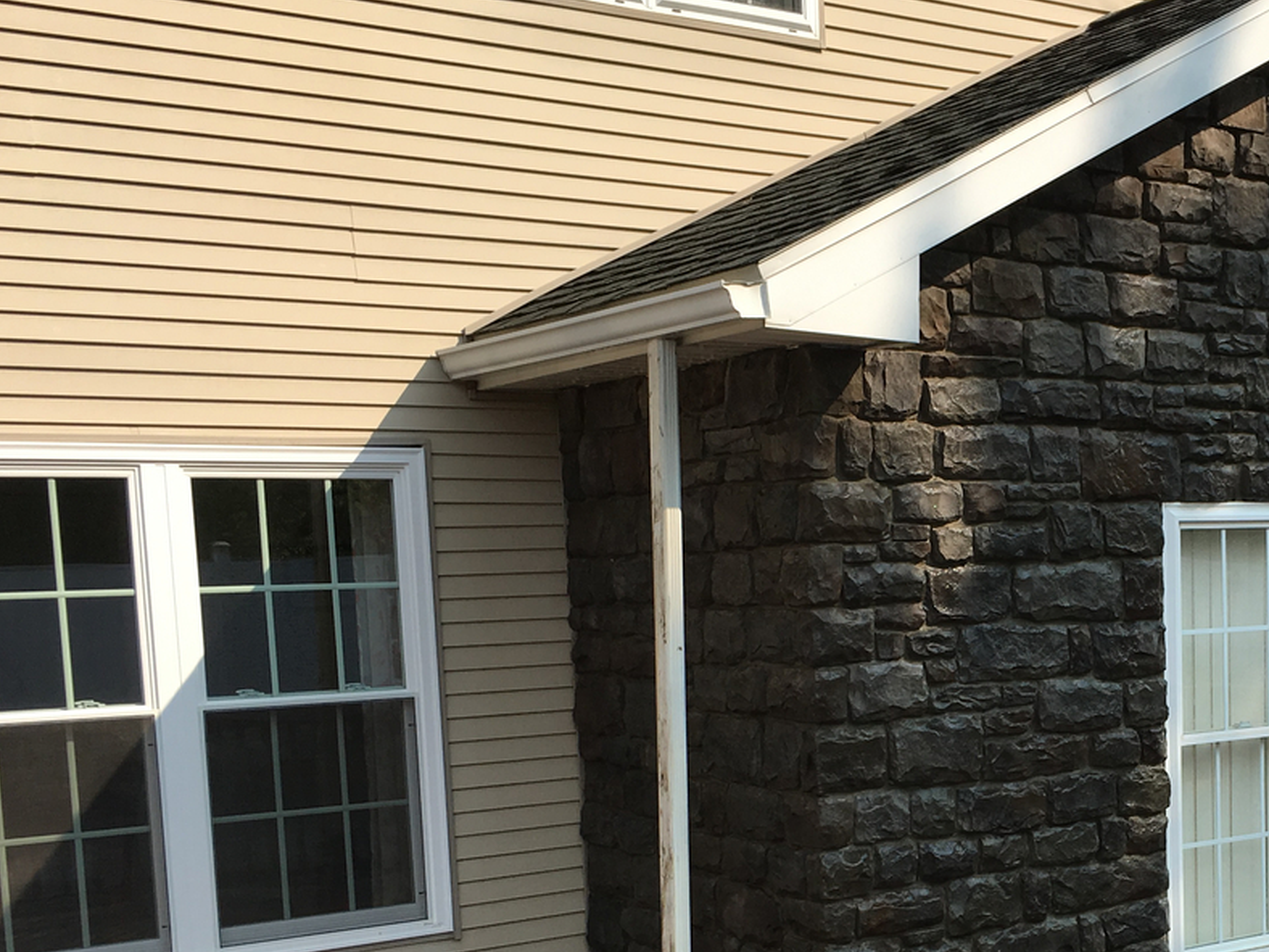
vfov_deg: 26.9
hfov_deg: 34.6
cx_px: 1081
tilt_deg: -6.4
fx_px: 1943
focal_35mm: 53
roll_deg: +0.9
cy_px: 775
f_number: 2.2
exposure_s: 1/1083
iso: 25
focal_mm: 4.15
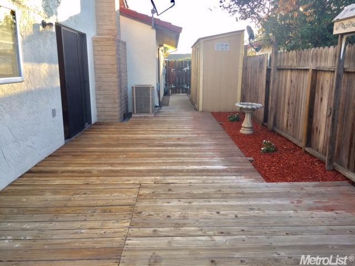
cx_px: 178
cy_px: 133
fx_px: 297
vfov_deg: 48.2
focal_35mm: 29
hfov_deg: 61.7
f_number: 2.2
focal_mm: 4.15
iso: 32
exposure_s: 1/121
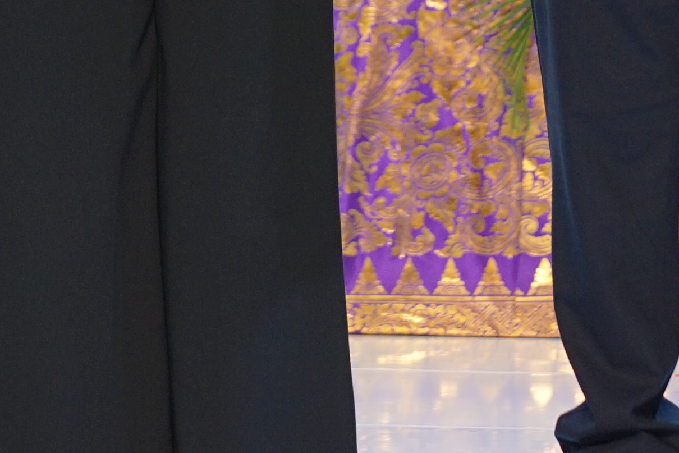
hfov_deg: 5.7
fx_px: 6828
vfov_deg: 3.8
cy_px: -405
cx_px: 724
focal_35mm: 362
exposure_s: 1/320
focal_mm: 73
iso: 320
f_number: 3.5
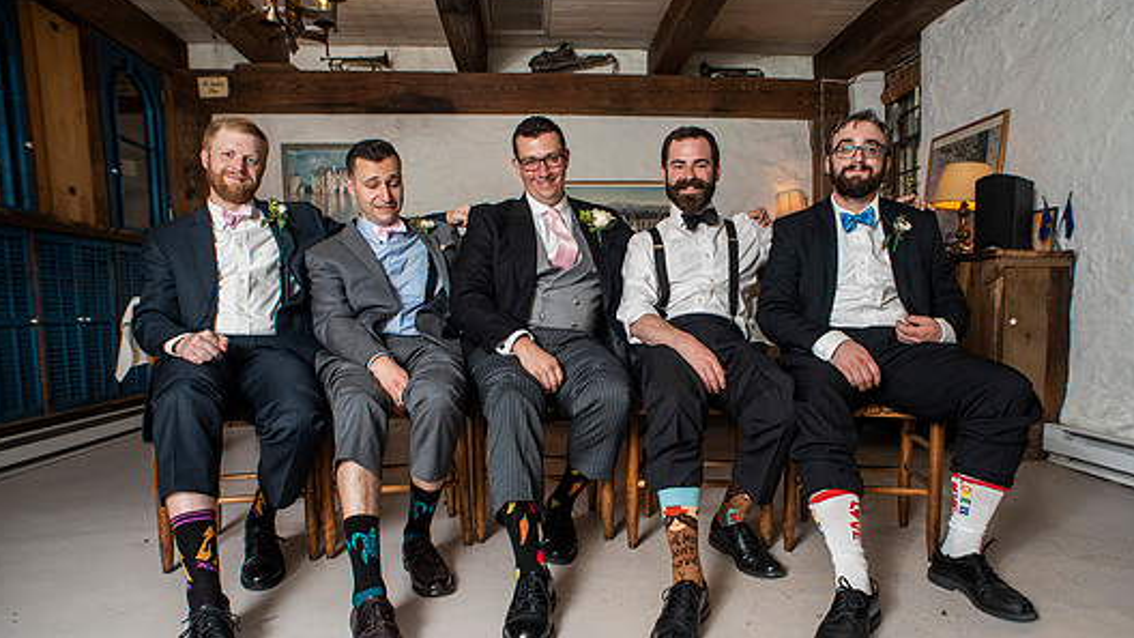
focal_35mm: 23
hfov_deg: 78.6
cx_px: 610
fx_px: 692
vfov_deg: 49.3
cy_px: 368
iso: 640
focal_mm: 20
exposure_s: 1/80
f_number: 4
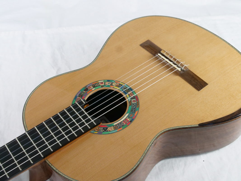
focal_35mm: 40
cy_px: 90
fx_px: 278
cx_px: 120
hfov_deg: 46.8
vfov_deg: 36.0
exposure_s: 1/60
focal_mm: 20
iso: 2500
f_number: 10
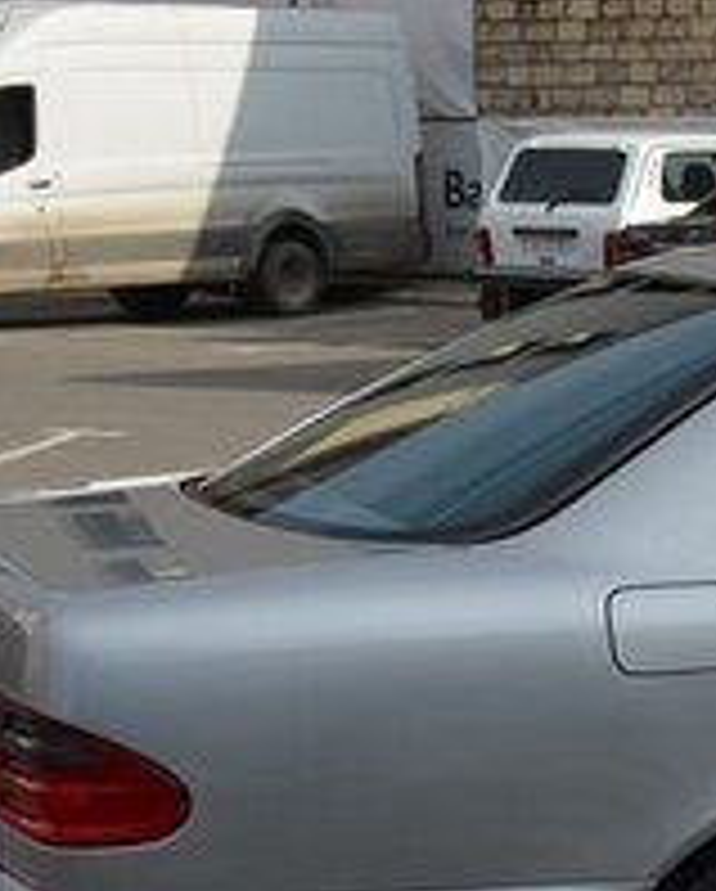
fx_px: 3462
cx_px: 1229
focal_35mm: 131
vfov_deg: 14.5
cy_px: 799
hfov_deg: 11.1
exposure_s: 1/250
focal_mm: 28
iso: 100
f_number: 8
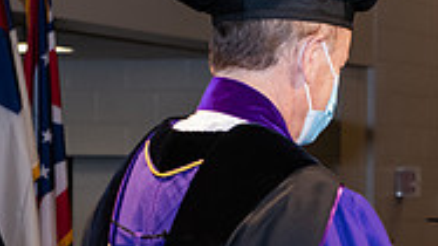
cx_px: 372
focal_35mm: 202
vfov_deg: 6.0
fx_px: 2345
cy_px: 252
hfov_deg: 10.6
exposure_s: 1/200
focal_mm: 62
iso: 1600
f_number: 6.3
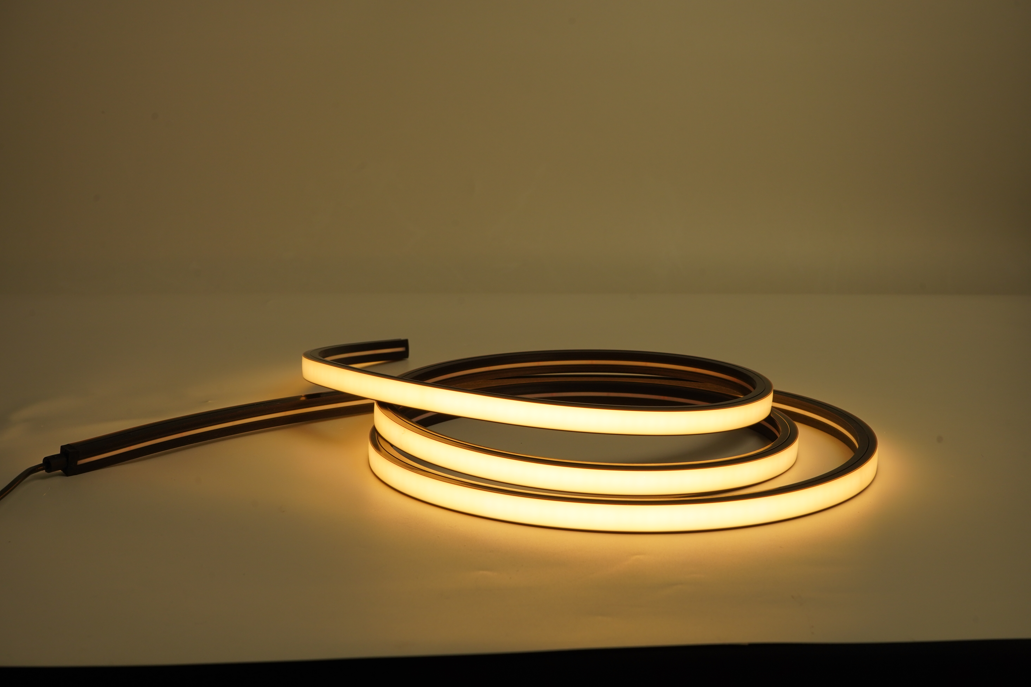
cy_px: 340
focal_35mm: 49
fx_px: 1403
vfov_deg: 27.5
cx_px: 526
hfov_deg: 40.3
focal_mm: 48
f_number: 13
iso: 400
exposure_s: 1/50
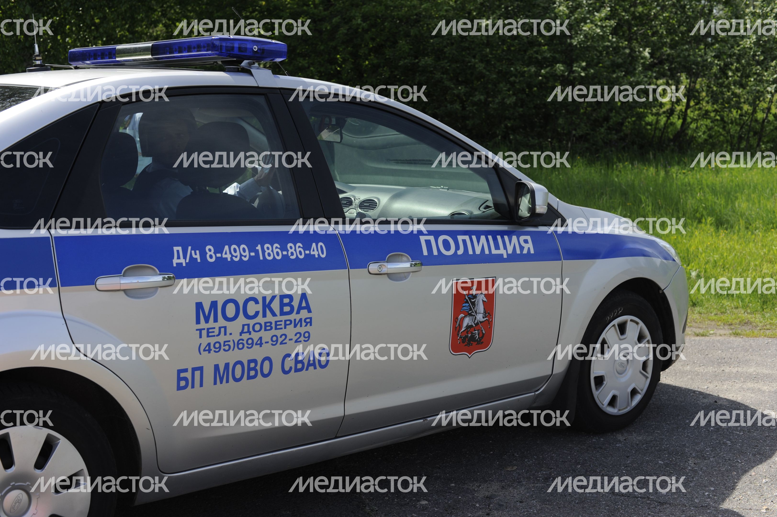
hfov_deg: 39.6
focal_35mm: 50
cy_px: 258
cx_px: 388
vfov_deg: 27.0
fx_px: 1078
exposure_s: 1/640
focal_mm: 50
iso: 250
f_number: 7.1
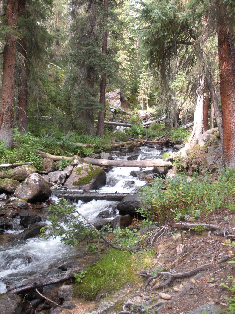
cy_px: 157
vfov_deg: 51.4
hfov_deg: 39.7
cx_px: 118
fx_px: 326
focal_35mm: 36
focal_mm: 6.3
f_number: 3.5
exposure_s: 1/55.4
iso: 122
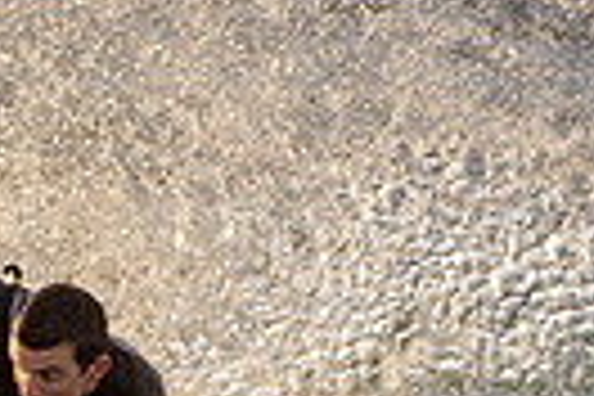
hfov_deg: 0.6
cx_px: -284
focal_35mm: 3284
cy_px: 641
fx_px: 54182
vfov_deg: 0.4
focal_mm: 500
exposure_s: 1/1250
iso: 400
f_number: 5.6
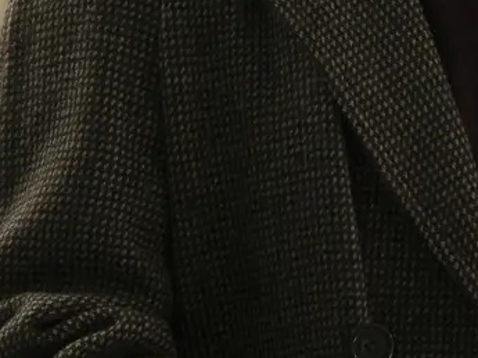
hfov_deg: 4.0
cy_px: -33
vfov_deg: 3.0
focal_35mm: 496
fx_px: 6842
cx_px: 551
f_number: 3.2
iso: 200
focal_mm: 85
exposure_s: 1/250
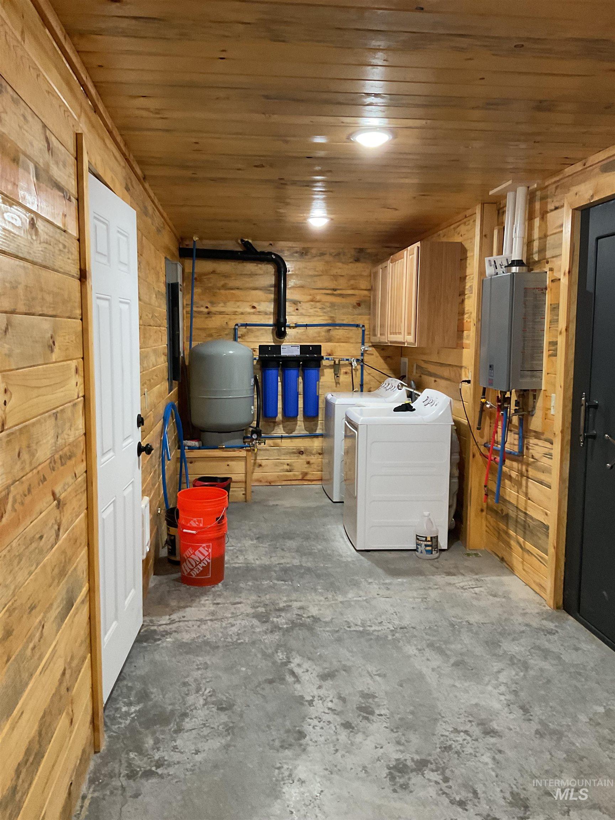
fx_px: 687
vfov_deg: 61.7
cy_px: 410
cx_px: 308
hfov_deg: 48.2
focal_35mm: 29
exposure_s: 1/60
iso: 250
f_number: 1.8
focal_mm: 3
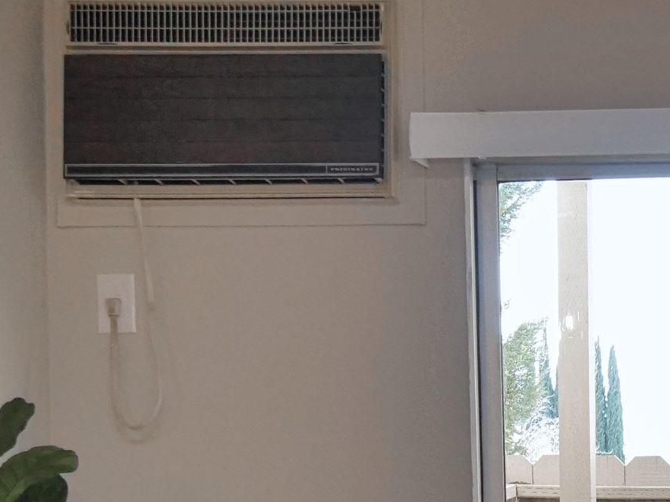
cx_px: 948
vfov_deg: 14.3
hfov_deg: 17.8
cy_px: 570
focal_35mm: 101
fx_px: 1955
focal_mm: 14
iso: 800
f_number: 3.5
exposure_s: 1/160
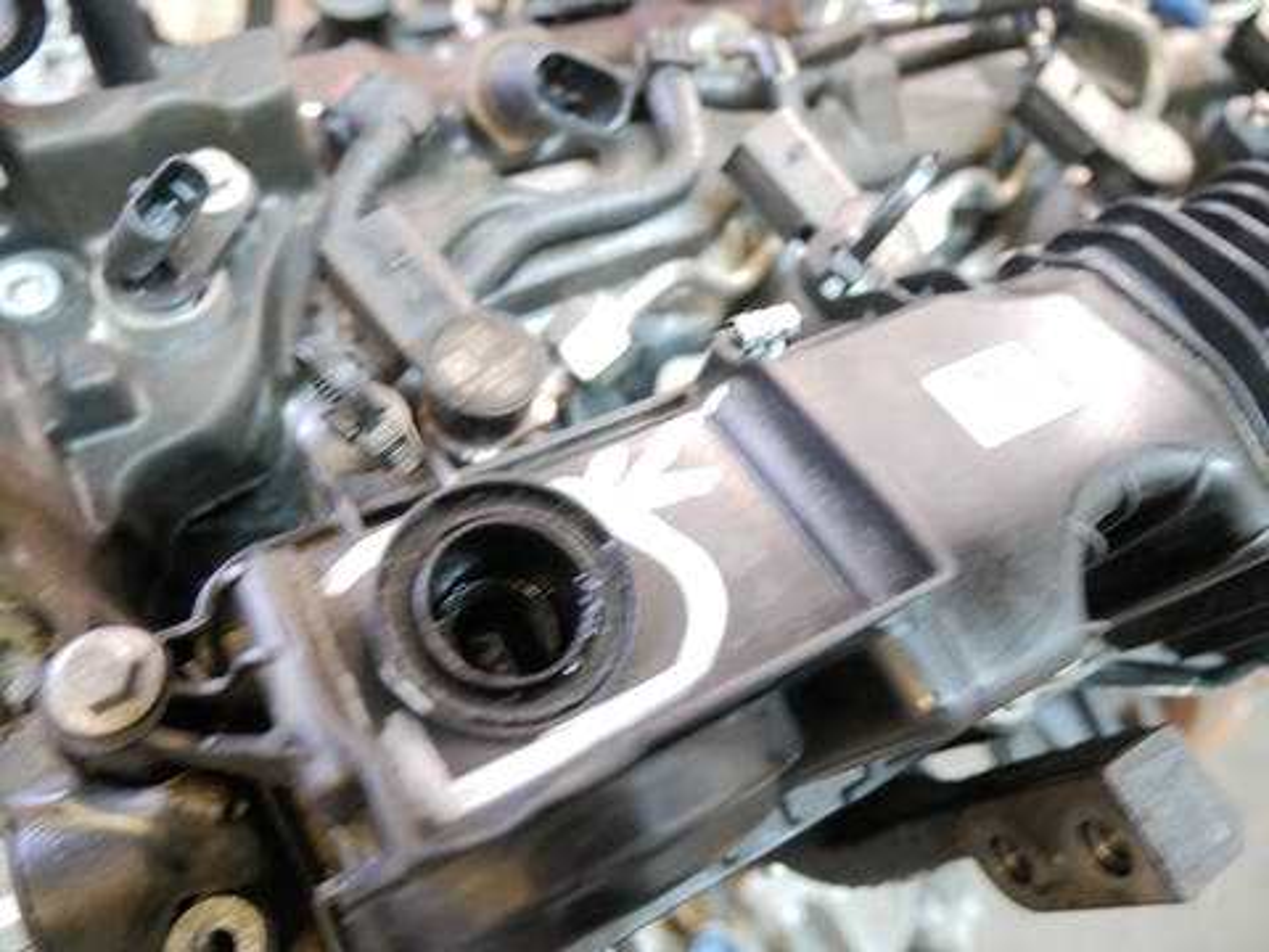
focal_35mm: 24
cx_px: 634
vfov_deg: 56.8
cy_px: 476
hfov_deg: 71.6
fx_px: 880
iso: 3200
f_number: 3.5
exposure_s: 1/10
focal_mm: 12
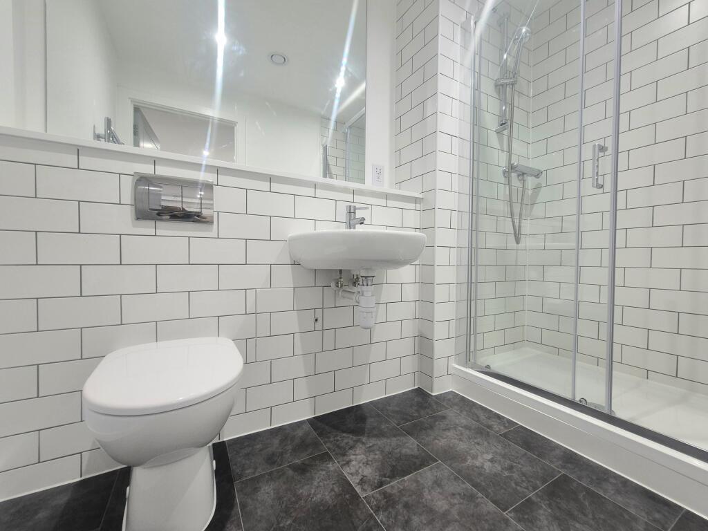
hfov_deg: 106.2
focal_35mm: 13
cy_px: 266
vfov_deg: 89.9
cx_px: 354
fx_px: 266
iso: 160
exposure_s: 1/50
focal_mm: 2.2
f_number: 2.2
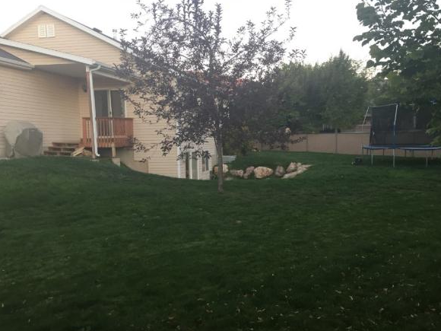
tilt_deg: -5.2
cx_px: 242
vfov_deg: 44.1
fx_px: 408
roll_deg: +0.9
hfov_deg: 56.7
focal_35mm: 32
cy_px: 180
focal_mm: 4.15
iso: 32
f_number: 2.2
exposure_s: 1/30
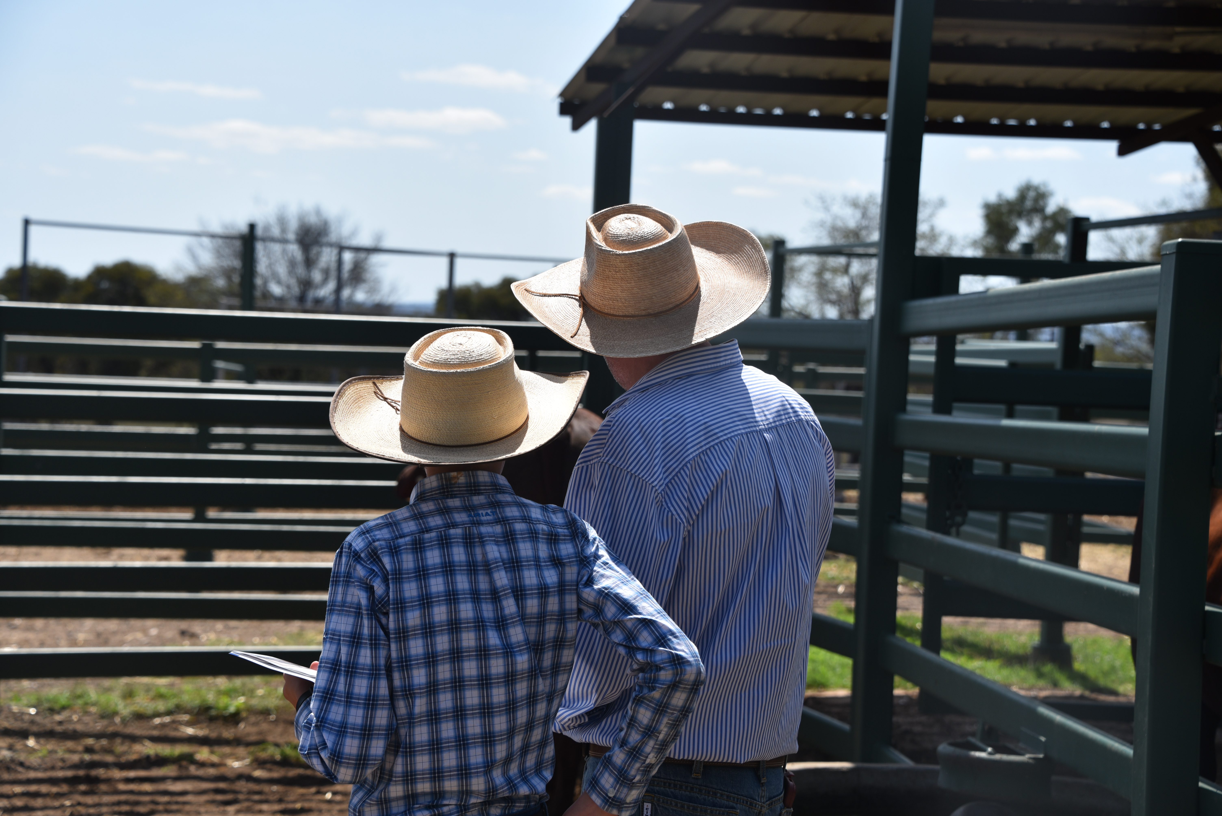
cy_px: 408
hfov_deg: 23.9
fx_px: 2886
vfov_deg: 16.1
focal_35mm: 85
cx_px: 611
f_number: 7.1
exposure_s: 1/800
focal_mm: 85
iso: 200
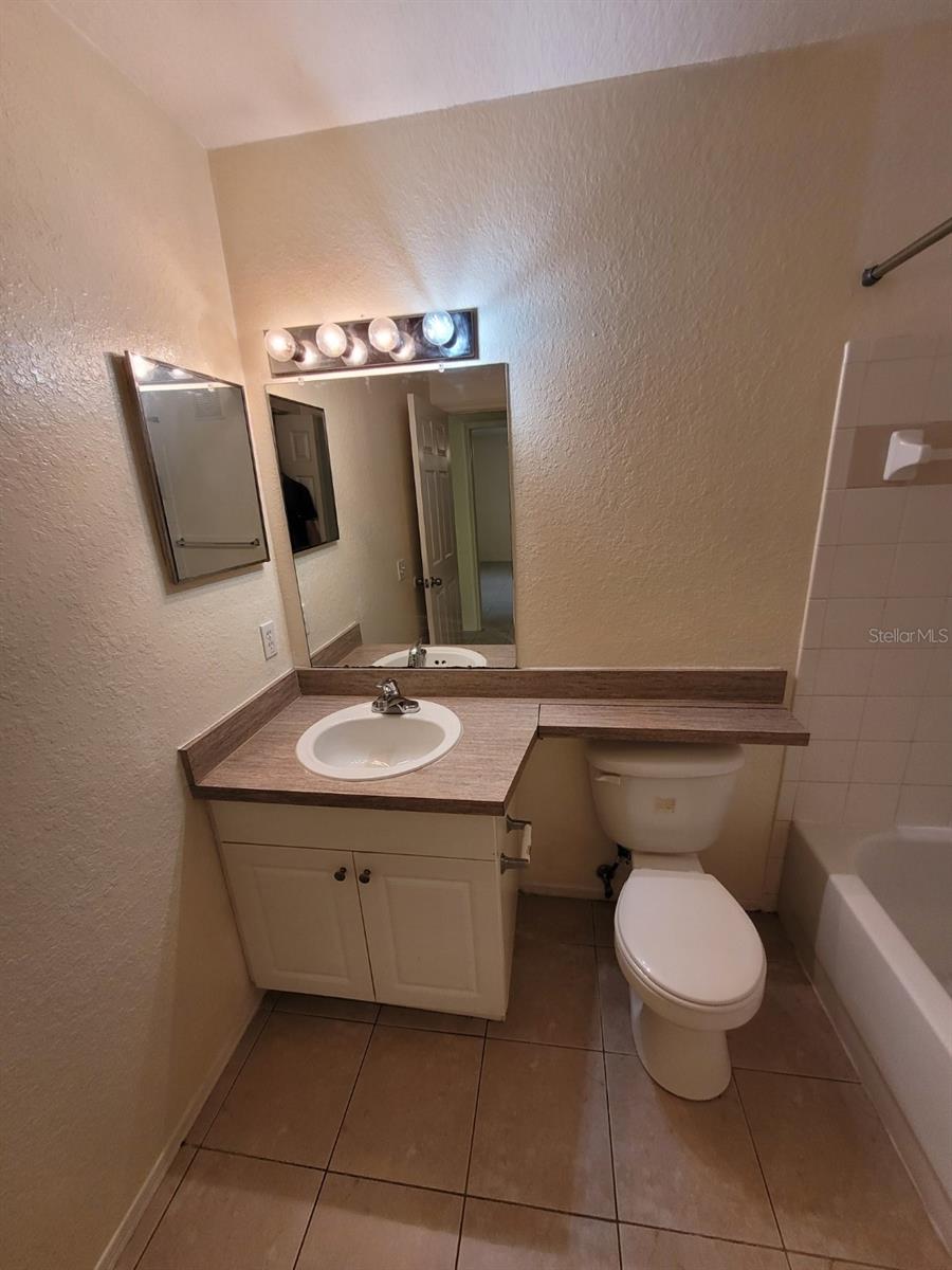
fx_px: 477
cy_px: 635
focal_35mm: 13
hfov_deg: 89.9
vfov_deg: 106.2
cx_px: 476
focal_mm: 1.74
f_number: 2.2
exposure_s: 1/60
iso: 125
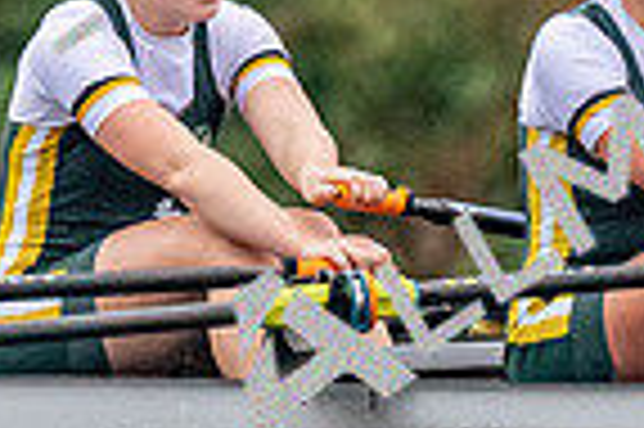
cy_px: 59
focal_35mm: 3646
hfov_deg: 0.6
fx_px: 65148
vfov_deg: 0.4
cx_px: -153
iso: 3600
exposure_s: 1/2500
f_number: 4
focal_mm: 600
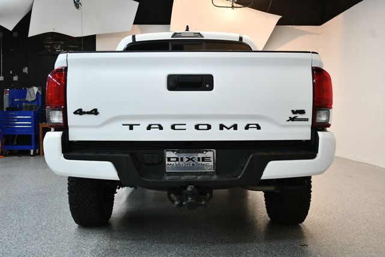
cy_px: 128
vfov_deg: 34.2
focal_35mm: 39
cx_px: 192
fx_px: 417
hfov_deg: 49.6
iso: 2000
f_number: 4.2
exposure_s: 1/125
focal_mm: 26
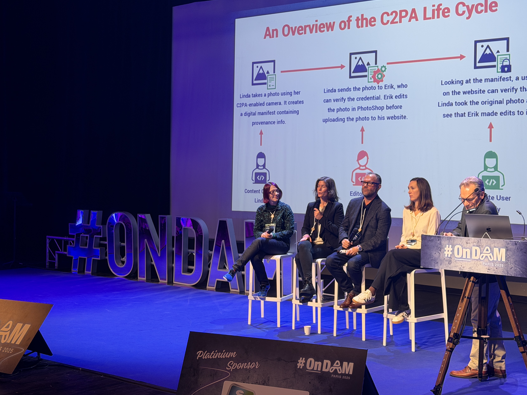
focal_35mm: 58
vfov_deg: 25.2
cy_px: 201
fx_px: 883
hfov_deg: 33.2
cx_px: 259
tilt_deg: -3.3
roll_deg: -0.4
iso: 100
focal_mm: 6.76
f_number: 1.78
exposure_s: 1/59
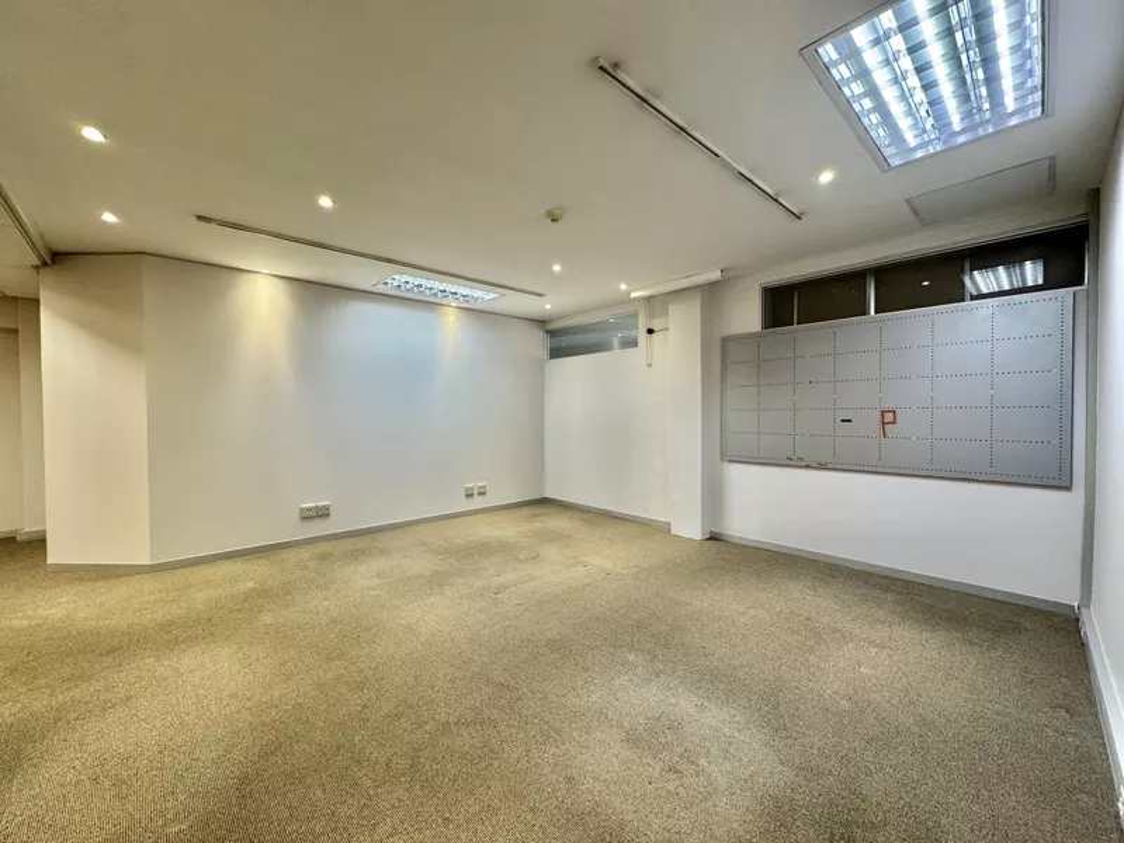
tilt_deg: -1.8
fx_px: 455
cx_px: 562
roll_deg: +0.3
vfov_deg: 85.7
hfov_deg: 102.1
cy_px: 422
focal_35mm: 14
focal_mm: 2.22
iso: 200
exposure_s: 1/100
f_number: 2.2
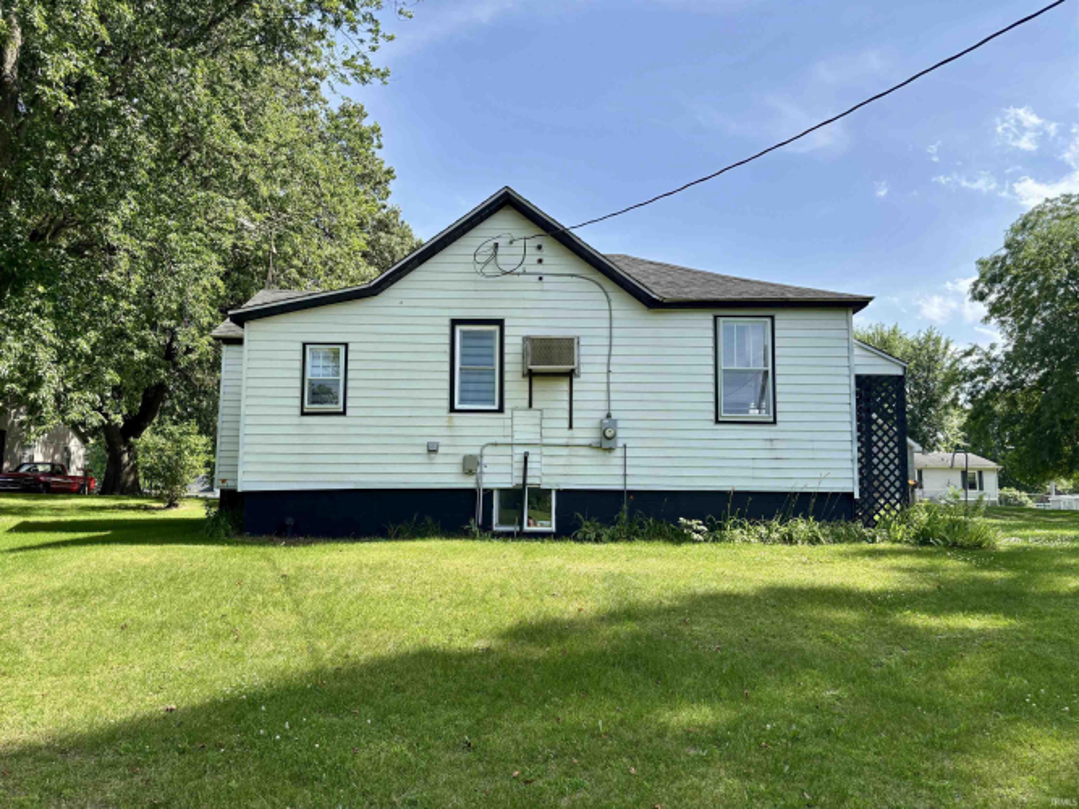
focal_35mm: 26
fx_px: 810
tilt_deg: +6.8
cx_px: 540
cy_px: 404
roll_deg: -0.3
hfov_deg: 67.3
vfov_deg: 53.0
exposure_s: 1/2105
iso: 50
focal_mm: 5.96
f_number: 1.6
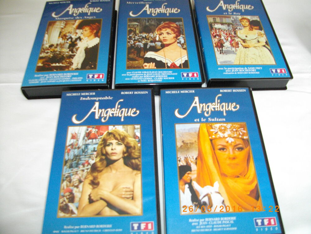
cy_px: 117
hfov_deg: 56.8
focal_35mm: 32
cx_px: 156
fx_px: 287
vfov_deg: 44.2
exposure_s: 1/50
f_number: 2.9
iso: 280
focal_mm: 5.7
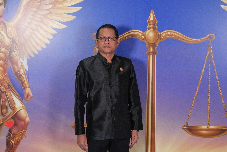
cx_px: 114
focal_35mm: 87
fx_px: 549
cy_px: 76
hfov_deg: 23.4
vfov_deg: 15.7
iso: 4000
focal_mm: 42
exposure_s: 1/125
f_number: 5.5
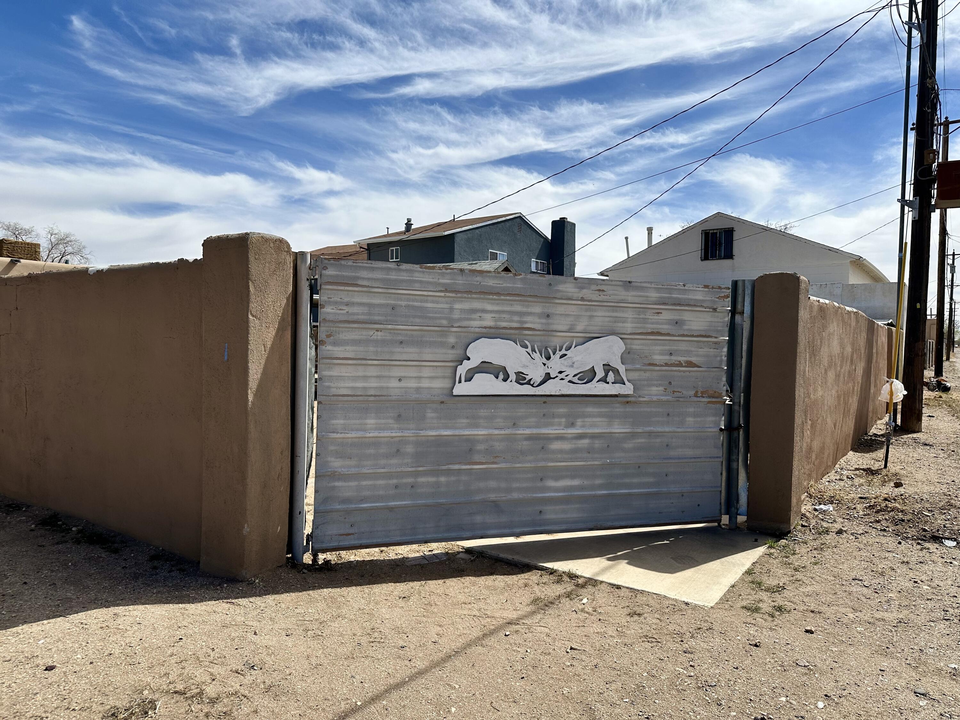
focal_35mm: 24
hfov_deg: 71.6
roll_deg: -0.5
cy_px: 360
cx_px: 480
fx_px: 666
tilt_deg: -0.3
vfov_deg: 56.8
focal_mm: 6.86
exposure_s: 1/5848
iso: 80
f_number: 1.78
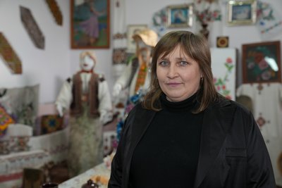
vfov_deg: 26.5
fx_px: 400
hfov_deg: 38.9
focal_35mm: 51
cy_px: 94
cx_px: 141
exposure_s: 1/100
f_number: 3.5
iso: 640
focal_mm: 51
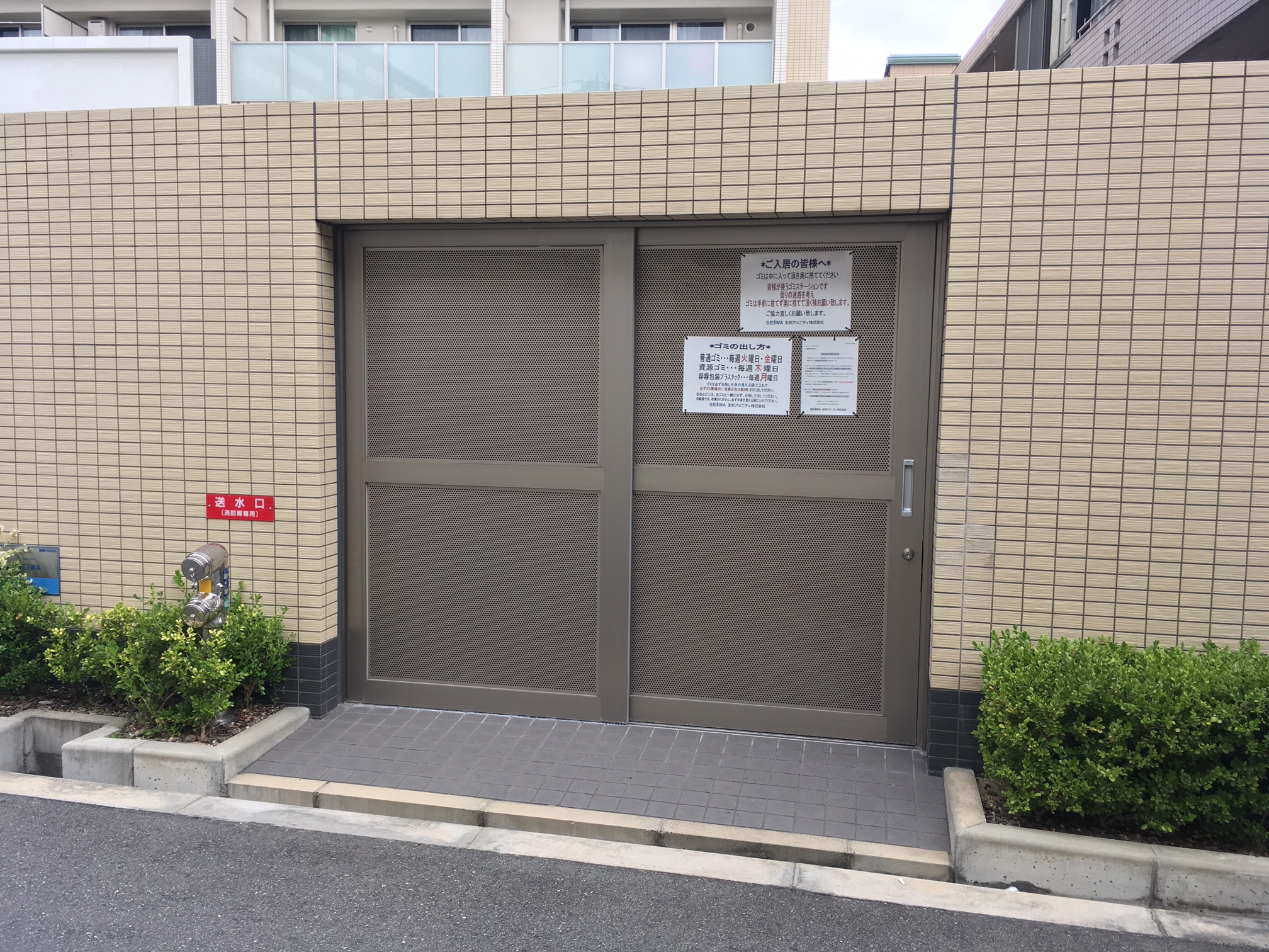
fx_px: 1063
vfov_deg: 48.2
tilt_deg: -4.9
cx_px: 634
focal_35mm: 29
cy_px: 476
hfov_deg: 61.7
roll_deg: -1.4
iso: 25
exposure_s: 1/120
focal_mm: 4.15
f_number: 2.2
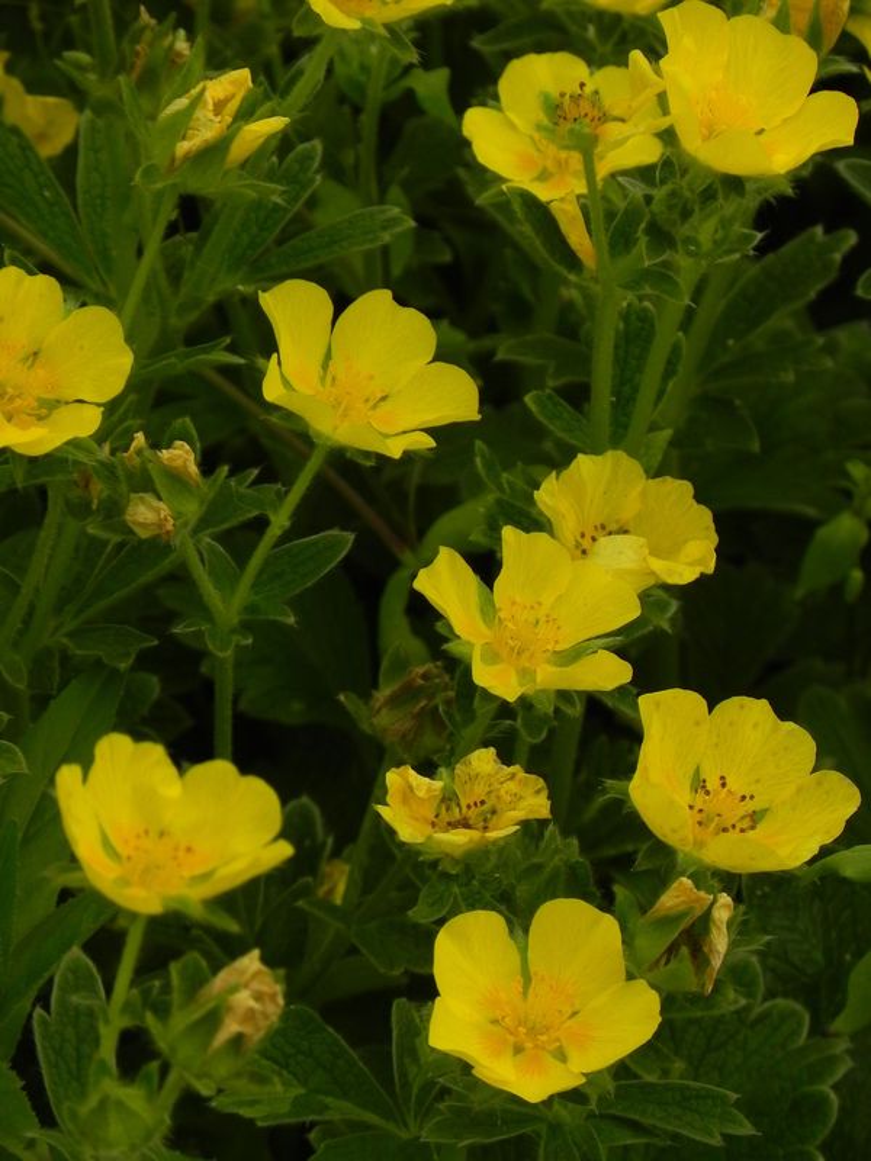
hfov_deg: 5.1
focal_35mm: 291
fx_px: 9763
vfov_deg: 6.8
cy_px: 580
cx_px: 436
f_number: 5
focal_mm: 51.8
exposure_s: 1/1000
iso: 160
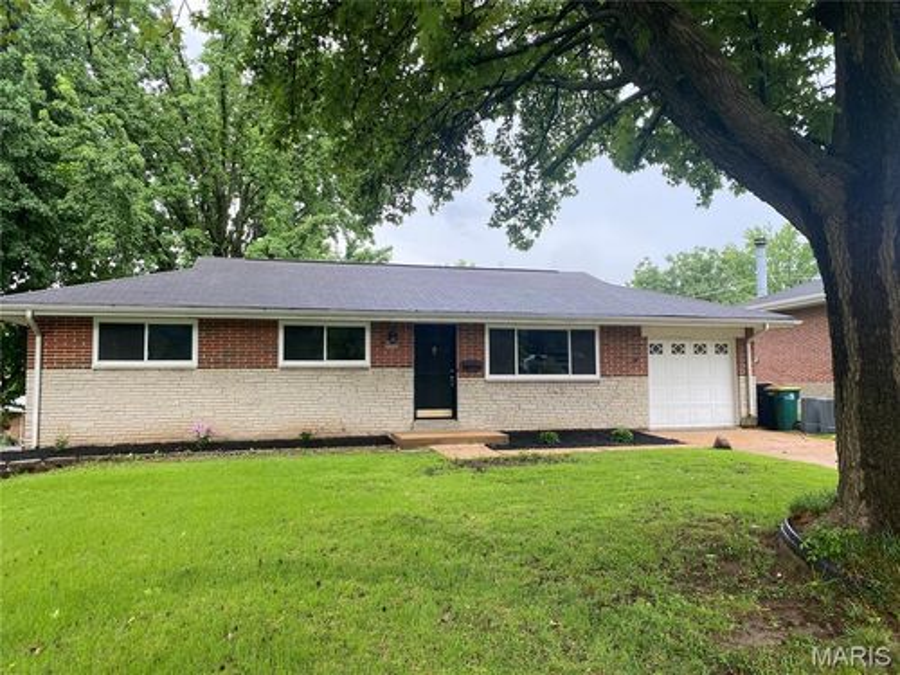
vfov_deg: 53.1
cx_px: 450
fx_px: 676
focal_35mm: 26
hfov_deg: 67.3
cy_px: 338
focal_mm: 4.25
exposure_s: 1/122
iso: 80
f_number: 1.8
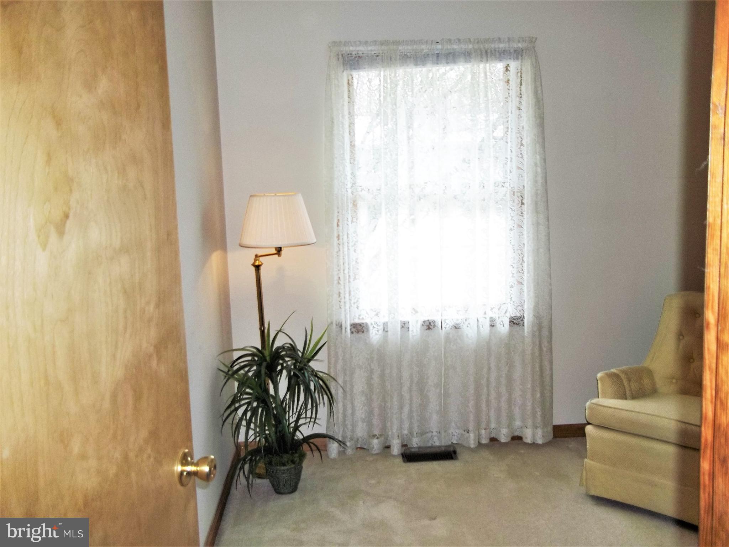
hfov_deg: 56.8
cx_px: 364
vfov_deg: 44.2
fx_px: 674
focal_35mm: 32
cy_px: 274
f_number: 2.9
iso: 80
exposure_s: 1/50
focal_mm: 5.7
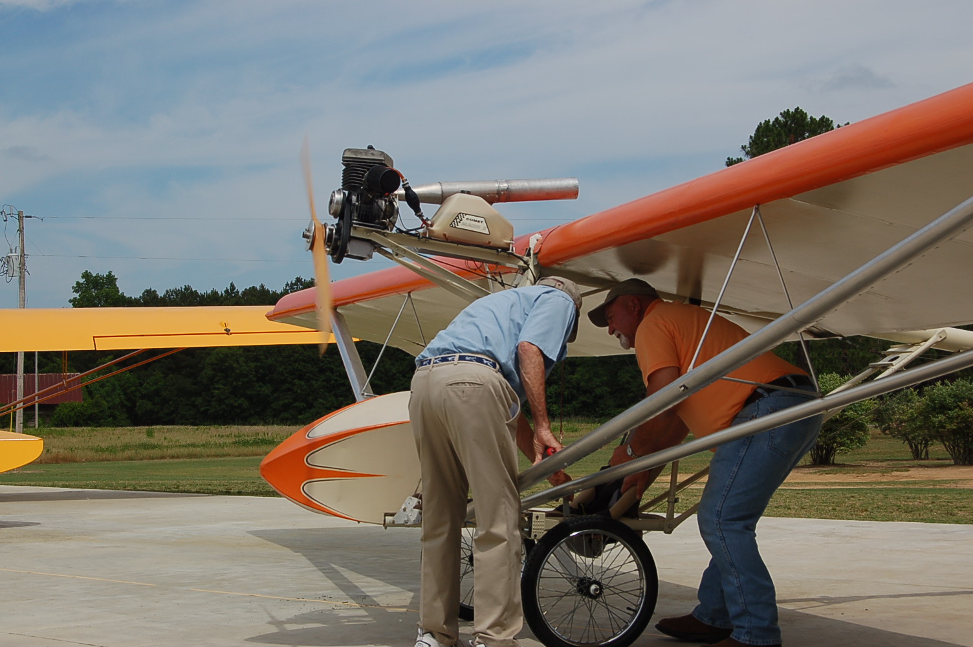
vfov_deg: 21.5
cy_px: 324
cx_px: 486
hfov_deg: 31.9
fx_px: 1701
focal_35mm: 63
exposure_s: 1/400
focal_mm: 42
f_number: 10
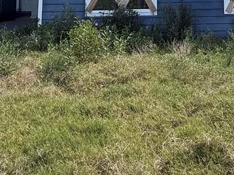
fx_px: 338
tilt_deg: +5.7
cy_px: -64
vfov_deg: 24.6
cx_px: 165
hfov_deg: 37.5
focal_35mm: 50
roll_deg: +0.6
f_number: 2.2
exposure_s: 1/1613
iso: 80
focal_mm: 2.22
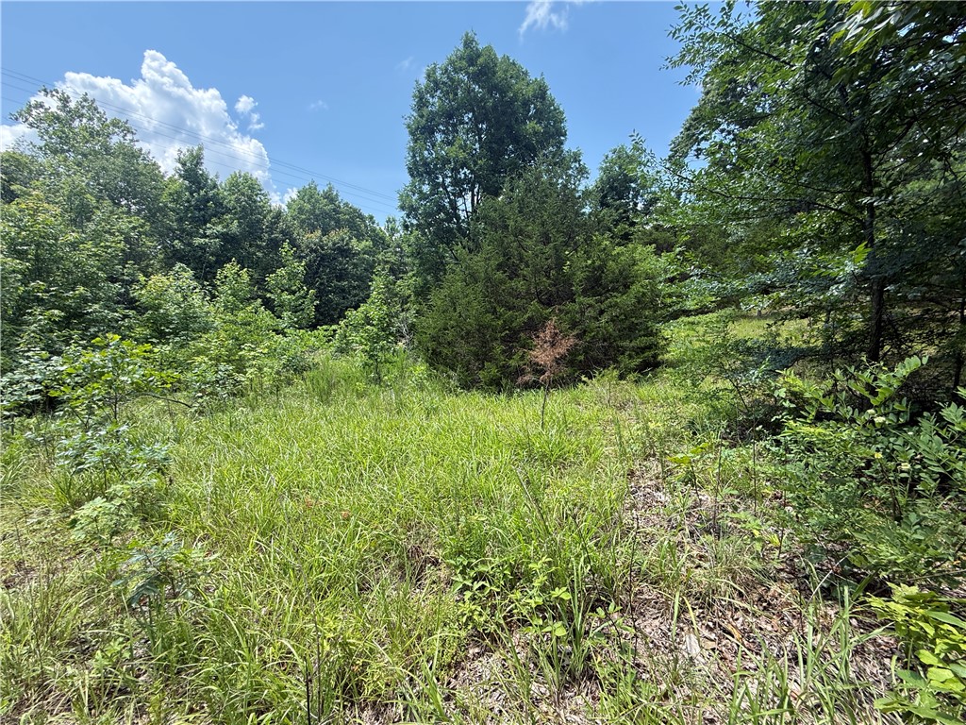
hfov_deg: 102.1
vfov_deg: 85.7
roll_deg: -1.3
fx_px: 391
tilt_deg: -5.5
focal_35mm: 14
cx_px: 483
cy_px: 362
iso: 50
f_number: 2.2
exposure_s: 1/405
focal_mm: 2.22
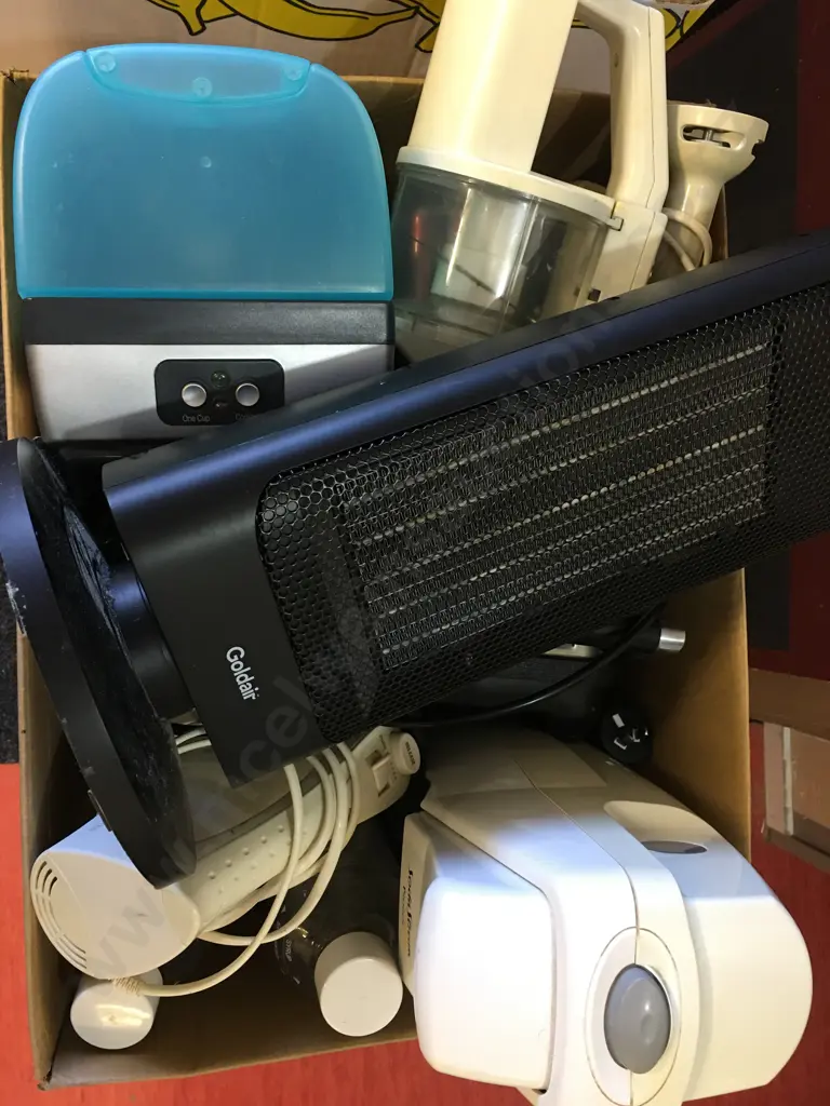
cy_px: 553
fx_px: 927
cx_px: 415
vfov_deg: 61.7
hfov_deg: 48.2
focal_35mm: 29
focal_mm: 4.15
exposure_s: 1/17
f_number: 2.2
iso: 100
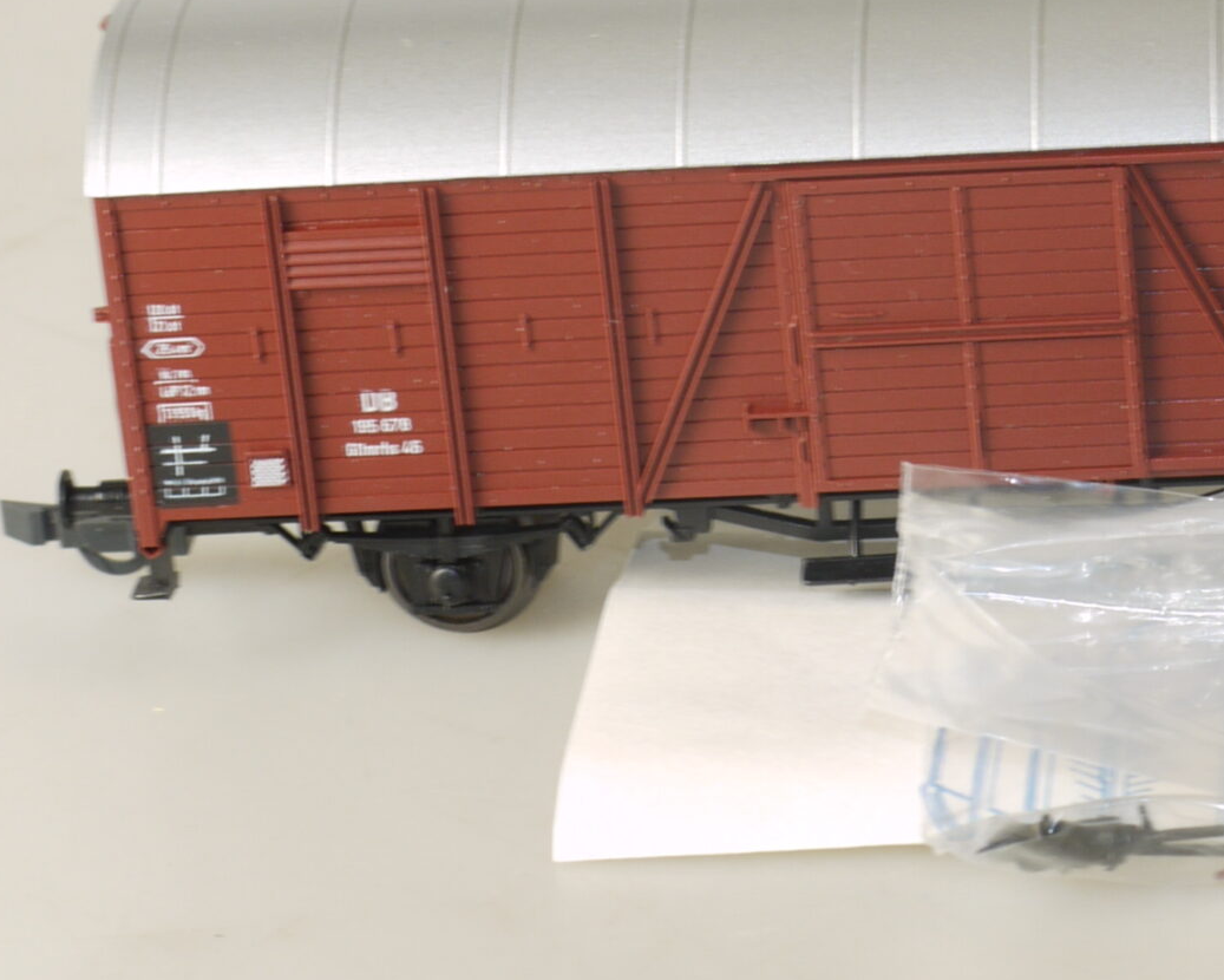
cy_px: 361
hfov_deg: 10.4
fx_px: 6703
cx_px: 930
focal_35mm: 185
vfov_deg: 8.4
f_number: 8
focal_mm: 34
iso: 100
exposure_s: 1/13
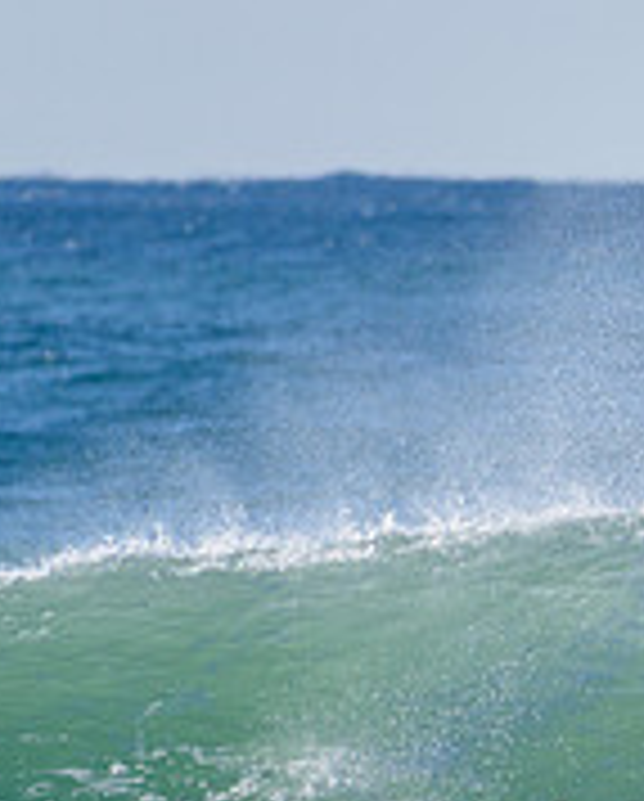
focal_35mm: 1558
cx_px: 1034
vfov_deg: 1.2
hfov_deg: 1.0
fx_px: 37024
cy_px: 830
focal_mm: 500
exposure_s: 1/2000
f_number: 5.6
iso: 180
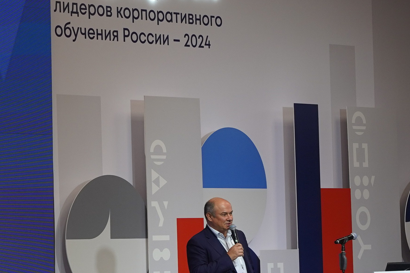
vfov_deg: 7.0
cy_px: 224
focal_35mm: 197
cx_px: -35
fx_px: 2244
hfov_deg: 10.3
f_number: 4.5
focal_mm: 58.8
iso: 400
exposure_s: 1/125
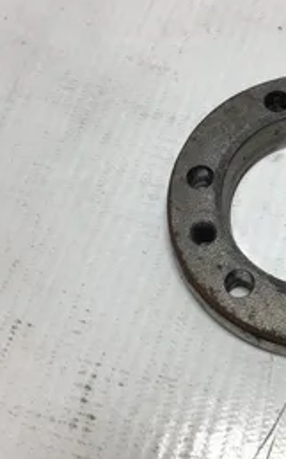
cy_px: 237
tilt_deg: -64.8
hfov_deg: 24.8
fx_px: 637
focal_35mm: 51
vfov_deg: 39.6
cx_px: 242
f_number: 2.4
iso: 25
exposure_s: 1/167
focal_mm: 3.3
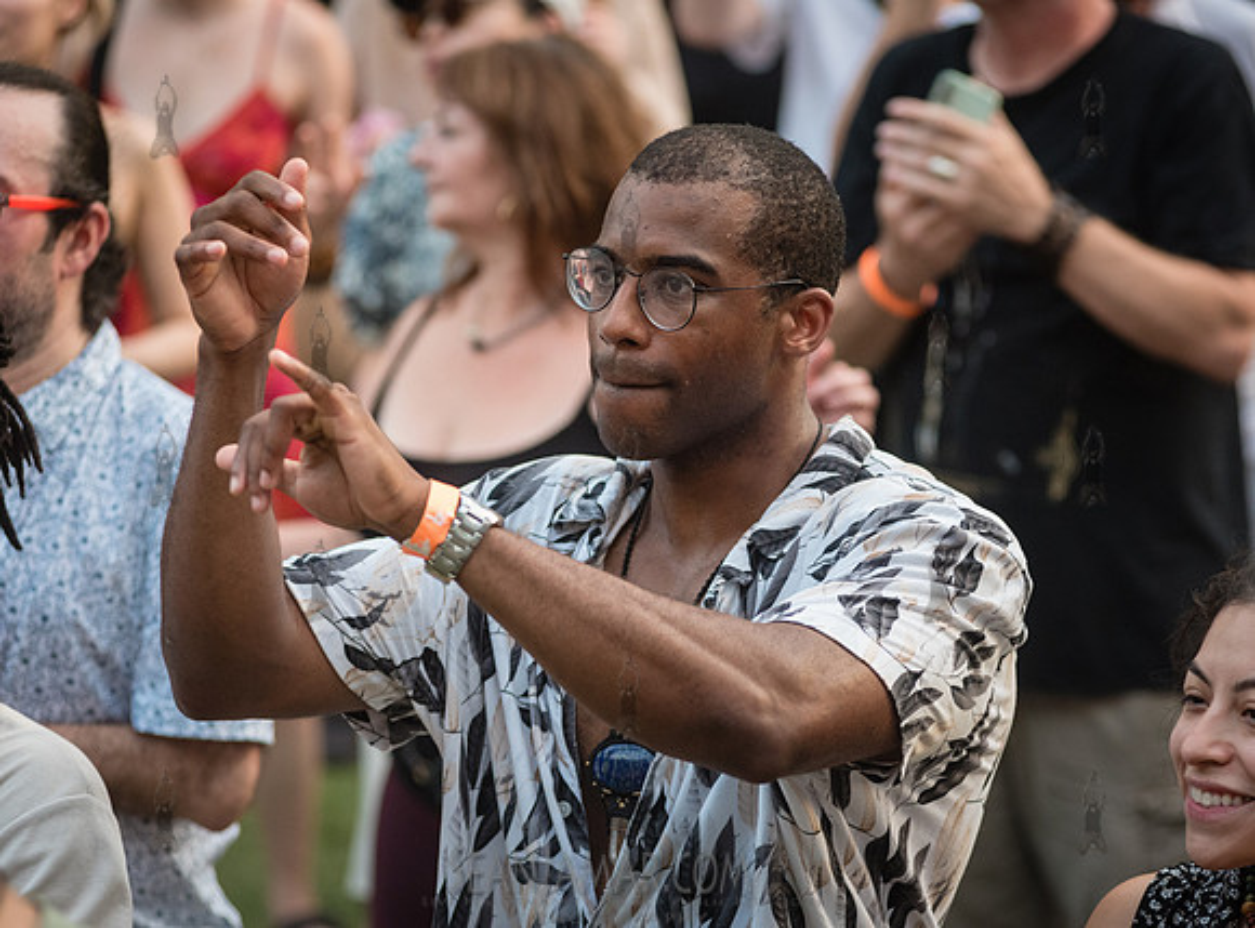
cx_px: 734
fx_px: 5911
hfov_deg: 12.1
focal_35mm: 164
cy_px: 470
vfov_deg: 9.0
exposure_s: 1/400
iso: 2000
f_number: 4
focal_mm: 145
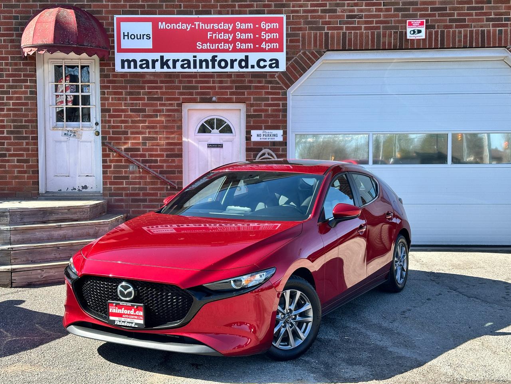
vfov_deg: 30.3
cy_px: 192
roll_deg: +0.3
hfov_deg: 39.7
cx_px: 256
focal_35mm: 48
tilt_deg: -2.9
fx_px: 709
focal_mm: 6.86
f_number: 1.78
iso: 64
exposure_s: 1/1120
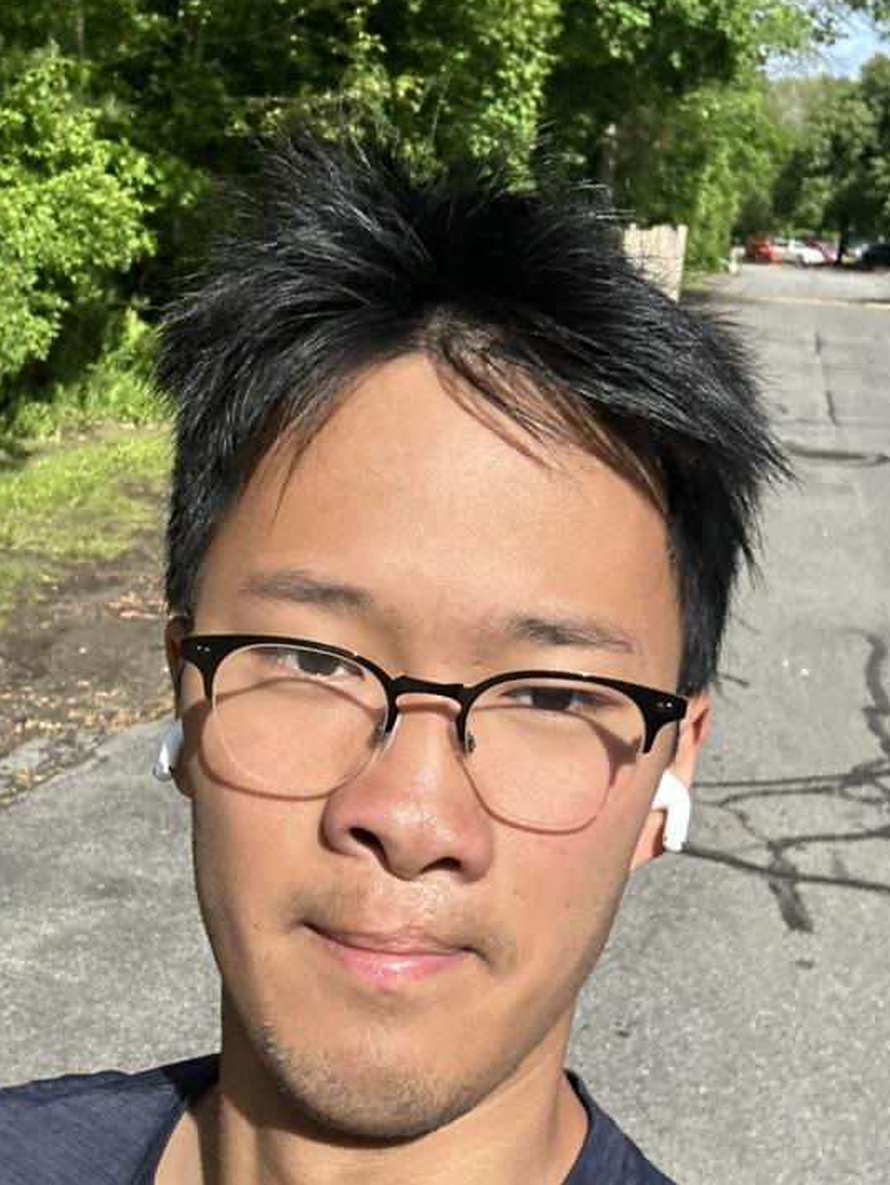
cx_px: 437
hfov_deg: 33.6
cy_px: 709
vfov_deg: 43.6
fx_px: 1473
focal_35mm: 43
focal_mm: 2.69
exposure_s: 1/1795
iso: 25
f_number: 1.9
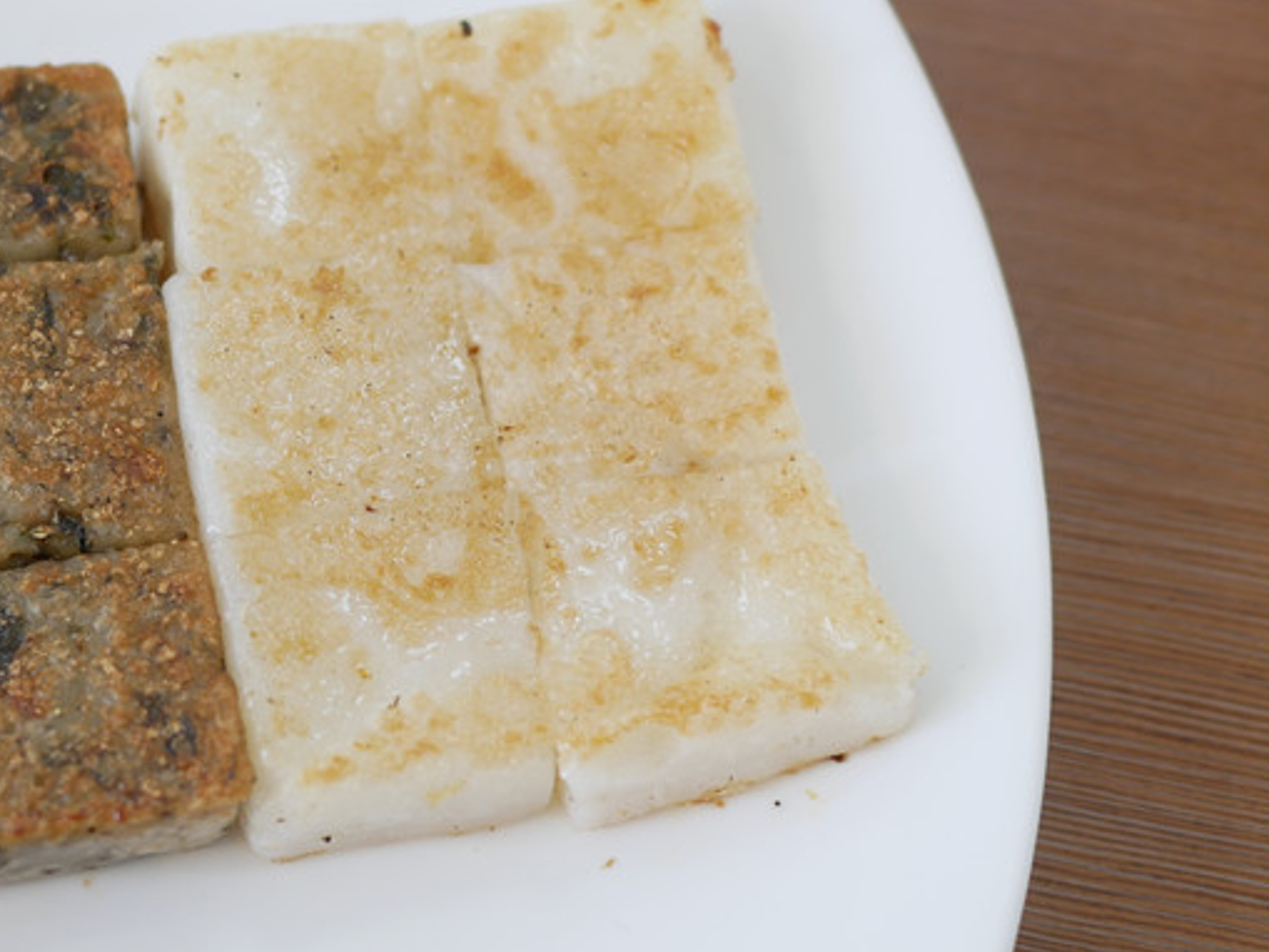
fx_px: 2053
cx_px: 234
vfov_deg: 25.9
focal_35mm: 56
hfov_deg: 33.3
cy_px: 652
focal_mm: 15
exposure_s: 1/125
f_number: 2
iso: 200
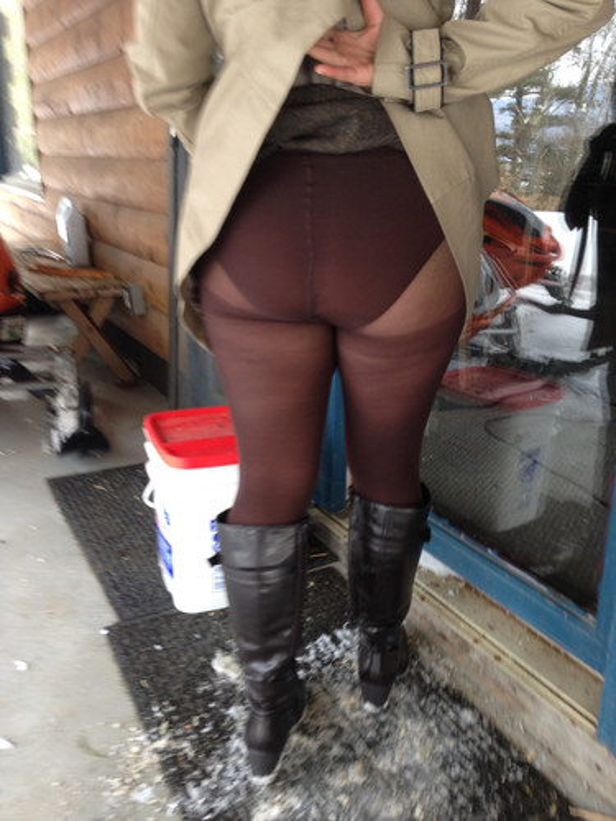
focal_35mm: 33
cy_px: 410
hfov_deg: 42.9
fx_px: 783
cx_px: 308
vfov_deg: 55.4
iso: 64
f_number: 2.4
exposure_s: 1/40
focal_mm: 4.12
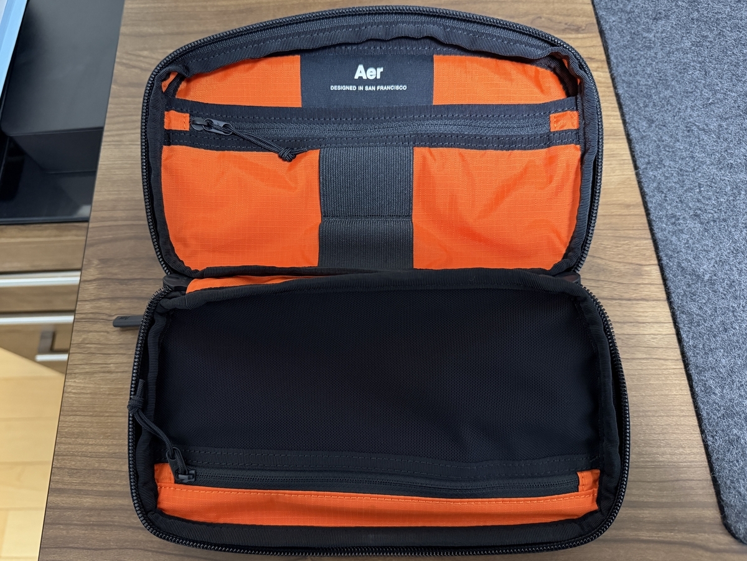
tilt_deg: -68.4
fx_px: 518
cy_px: 280
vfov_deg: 56.8
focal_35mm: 24
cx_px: 374
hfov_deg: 71.6
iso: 800
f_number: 1.78
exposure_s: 1/33
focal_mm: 6.76
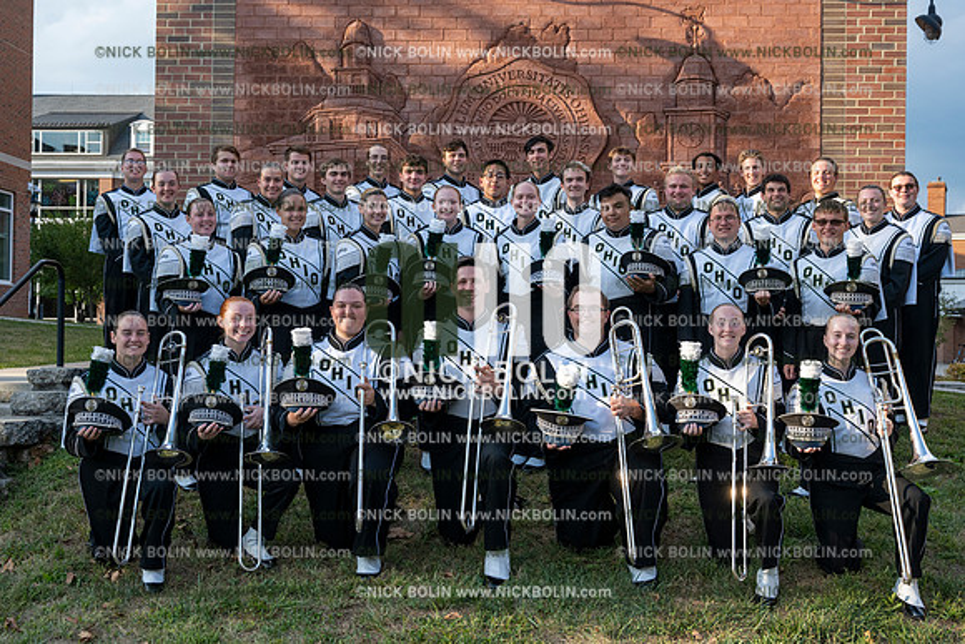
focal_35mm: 42
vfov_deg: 31.9
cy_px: 322
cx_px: 482
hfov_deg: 46.4
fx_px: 1126
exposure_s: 1/640
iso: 400
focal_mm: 42
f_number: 5.6
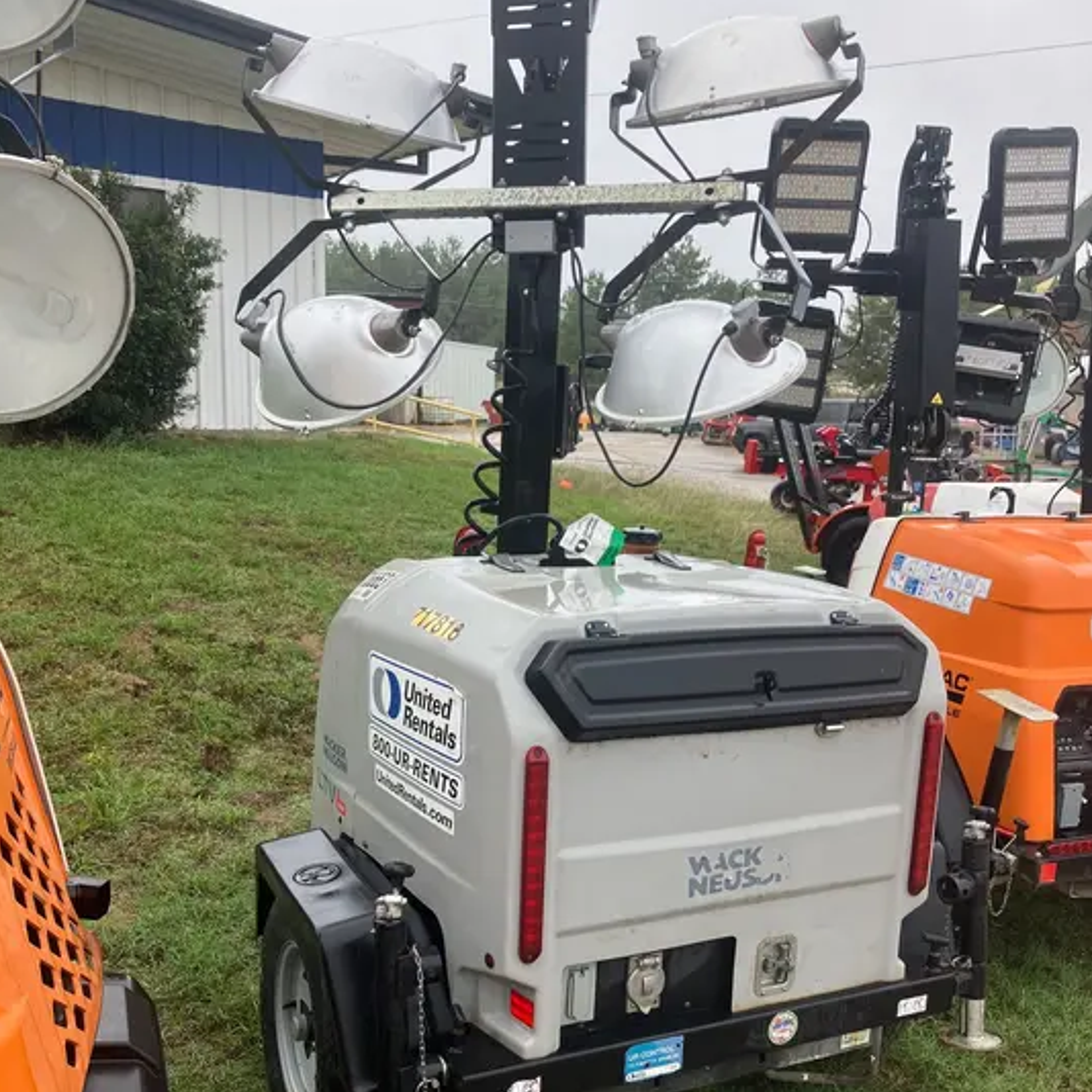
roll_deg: -2.4
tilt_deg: -9.9
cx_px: 542
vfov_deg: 48.2
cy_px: 649
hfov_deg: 48.5
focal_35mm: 34
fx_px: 1213
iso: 25
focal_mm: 3.99
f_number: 1.8
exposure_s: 1/121
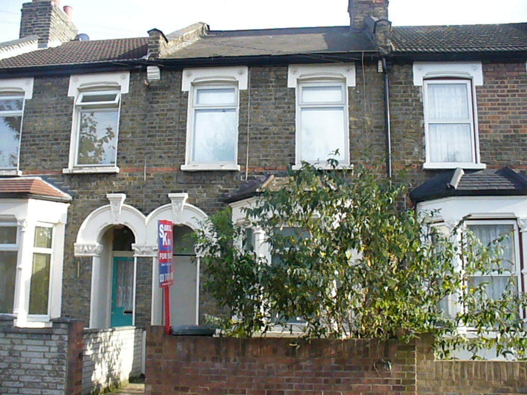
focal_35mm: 37
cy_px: 198
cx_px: 264
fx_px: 563
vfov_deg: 38.7
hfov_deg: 50.1
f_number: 5.6
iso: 800
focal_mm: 6.1
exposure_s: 1/800
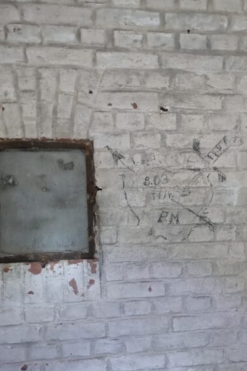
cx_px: 183
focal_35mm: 34
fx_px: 350
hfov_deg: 38.0
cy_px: 187
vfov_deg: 55.8
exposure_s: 1/24
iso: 204
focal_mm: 6.7
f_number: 1.8
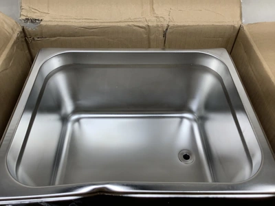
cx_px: 138
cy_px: 103
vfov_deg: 45.4
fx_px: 246
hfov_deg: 58.4
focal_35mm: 31
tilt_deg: -46.4
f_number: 2.4
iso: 64
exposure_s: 1/120
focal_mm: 3.3
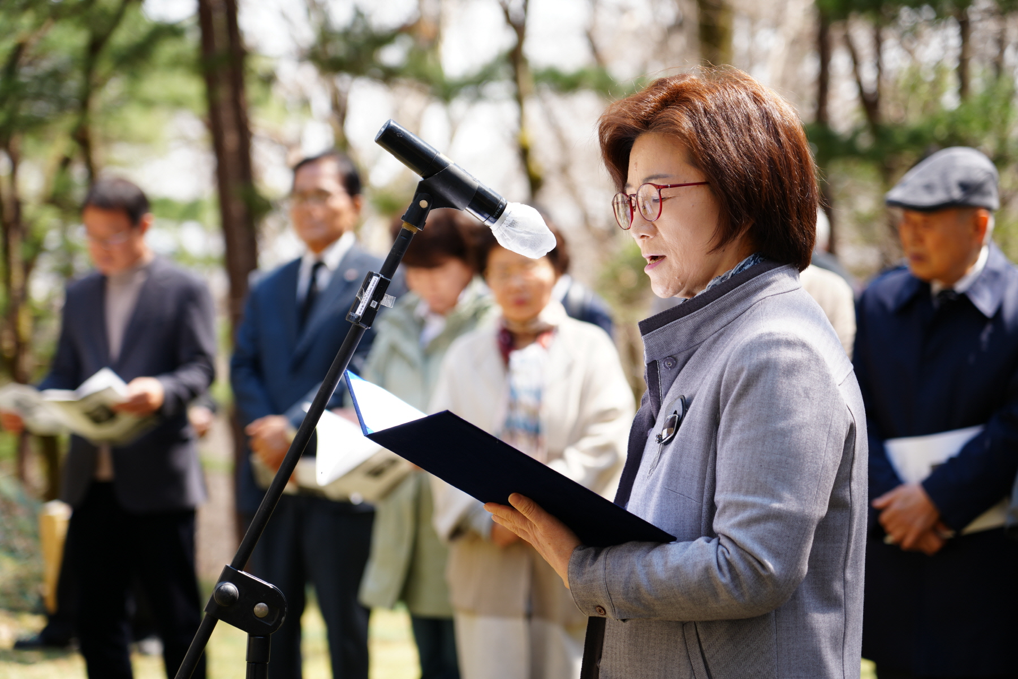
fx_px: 2969
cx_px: 509
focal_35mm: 105
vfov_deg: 13.0
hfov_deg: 19.5
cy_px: 340
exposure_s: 1/125
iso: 100
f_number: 4
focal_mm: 105
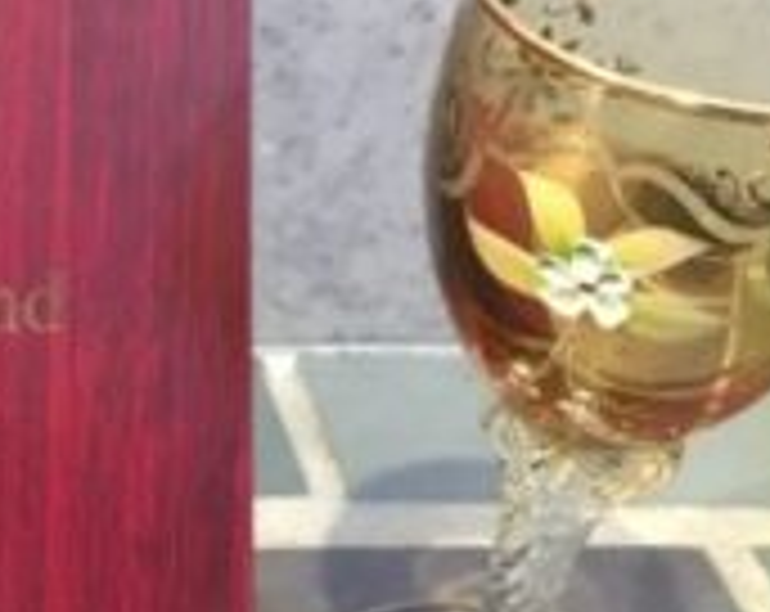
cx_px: -270
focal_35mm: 83
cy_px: 187
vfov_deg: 18.4
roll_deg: +0.4
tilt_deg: -32.8
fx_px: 1887
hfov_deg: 20.7
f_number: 2.2
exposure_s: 1/15
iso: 1000
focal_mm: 4.15
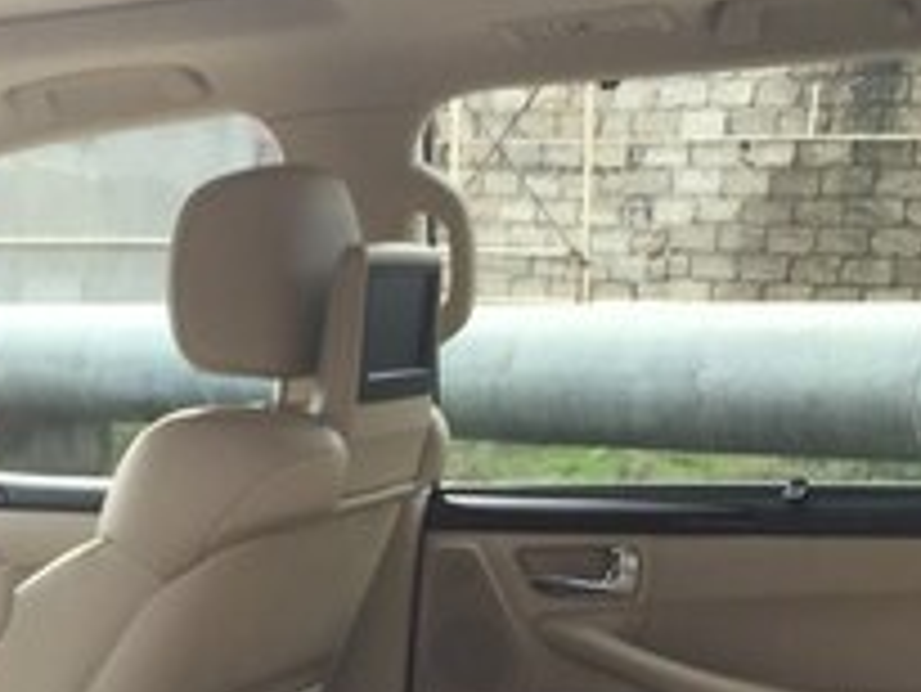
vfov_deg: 19.8
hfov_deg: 27.3
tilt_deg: -18.4
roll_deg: -0.6
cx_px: 198
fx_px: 1864
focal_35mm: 70
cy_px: 827
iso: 32
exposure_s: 1/100
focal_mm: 4.15
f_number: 2.2
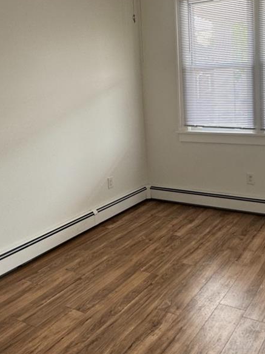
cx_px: 203
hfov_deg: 38.5
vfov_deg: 50.4
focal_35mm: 36
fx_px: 368
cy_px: 117
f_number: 2.2
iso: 125
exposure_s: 1/99
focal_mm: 2.22
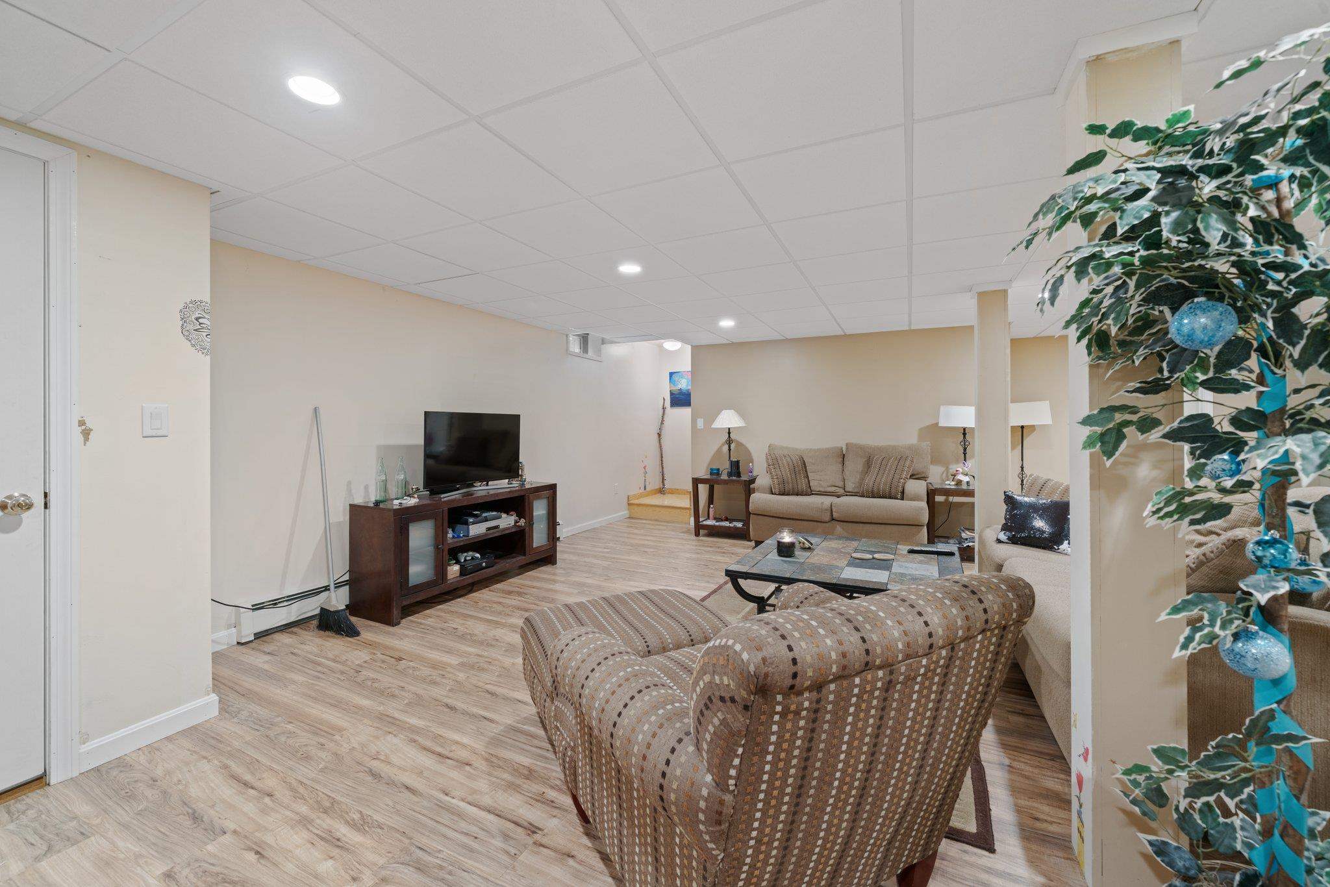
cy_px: 444
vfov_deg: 85.4
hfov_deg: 108.3
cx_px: 665
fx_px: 480
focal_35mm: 13
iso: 320
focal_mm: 13
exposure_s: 6
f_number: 7.1
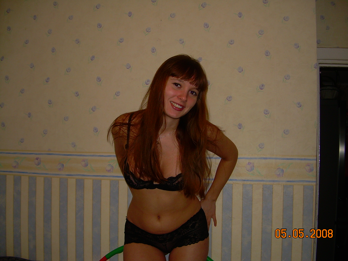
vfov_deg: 37.7
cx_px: 174
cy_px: 130
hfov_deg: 49.0
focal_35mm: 38
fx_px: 382
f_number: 2.8
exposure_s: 1/60
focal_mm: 6.3
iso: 50
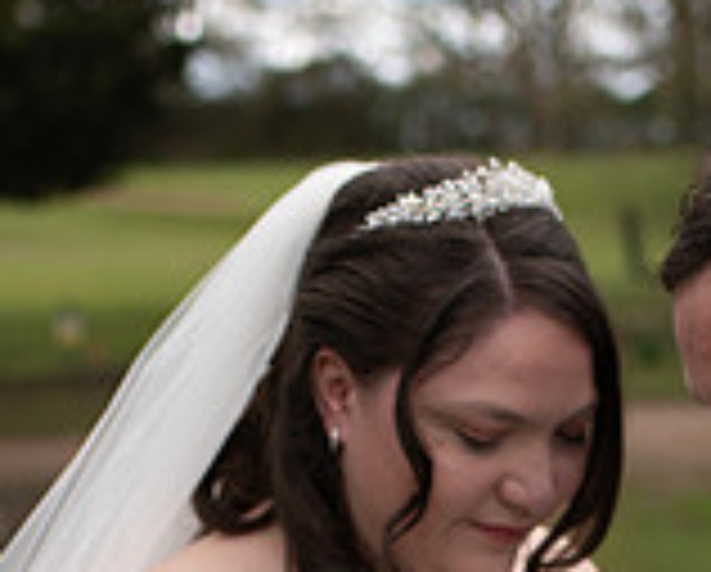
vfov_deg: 9.9
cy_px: 910
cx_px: 560
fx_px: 3162
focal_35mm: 150
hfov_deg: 12.8
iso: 100
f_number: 2.5
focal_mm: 35
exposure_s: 1/1250
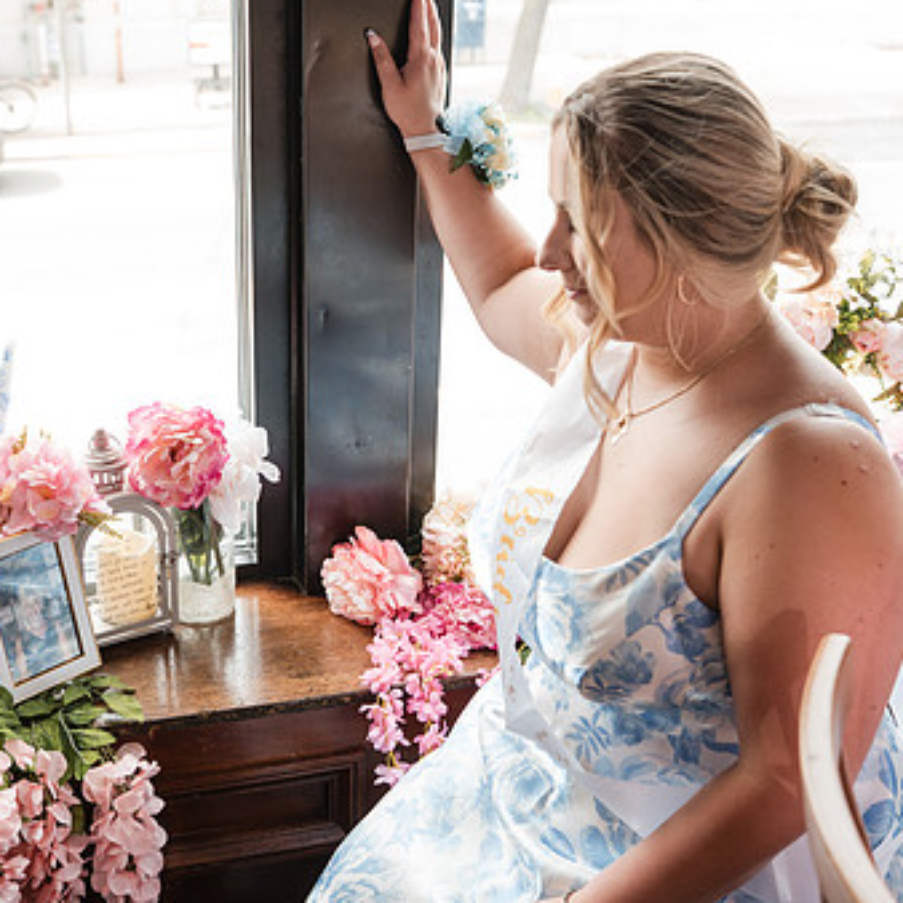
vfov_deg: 33.4
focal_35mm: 51
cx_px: 374
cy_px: 461
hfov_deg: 33.3
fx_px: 1505
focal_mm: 35
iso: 800
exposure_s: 1/250
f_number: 4
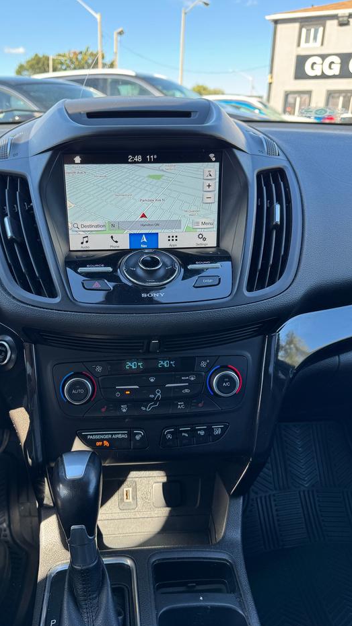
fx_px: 448
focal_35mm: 27
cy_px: 322
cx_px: 145
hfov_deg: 42.7
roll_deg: +0.0
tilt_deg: -22.0
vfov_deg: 69.8
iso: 64
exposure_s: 1/157
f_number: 1.78
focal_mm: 6.76
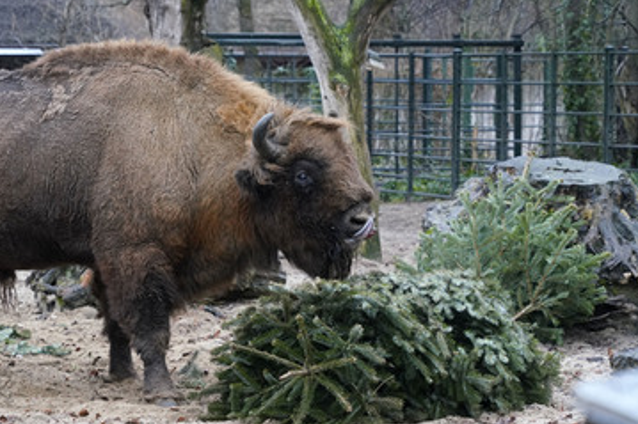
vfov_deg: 10.8
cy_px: 195
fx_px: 2250
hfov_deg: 16.1
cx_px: 267
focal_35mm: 127
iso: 3200
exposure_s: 1/250
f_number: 6.3
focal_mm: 101
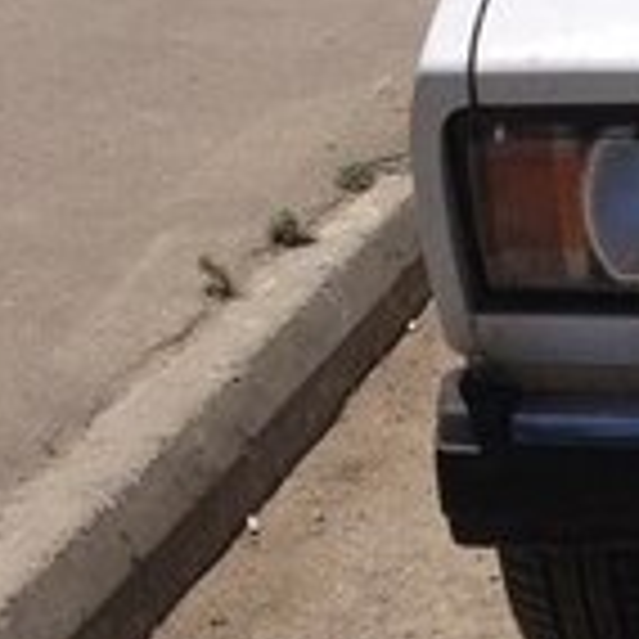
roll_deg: -0.3
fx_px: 3007
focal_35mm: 144
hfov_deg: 10.8
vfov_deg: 12.1
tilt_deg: -20.6
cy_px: 236
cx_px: 1395
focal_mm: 4.28
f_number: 2.4
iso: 50
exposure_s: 1/3247
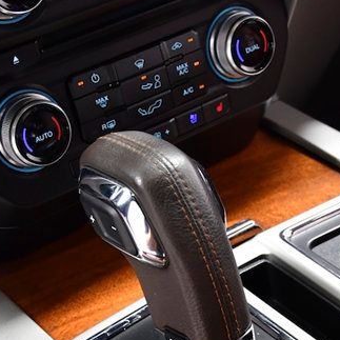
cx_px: 254
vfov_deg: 17.6
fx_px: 1078
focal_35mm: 97
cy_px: 326
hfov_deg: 17.8
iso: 1250
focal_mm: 24
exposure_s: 1/80
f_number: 4
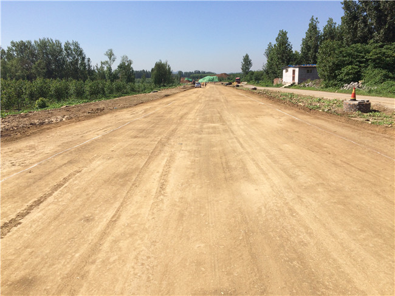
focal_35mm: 29
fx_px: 331
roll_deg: +1.3
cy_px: 148
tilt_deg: -11.7
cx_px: 198
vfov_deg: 48.2
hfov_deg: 61.7
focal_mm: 4.15
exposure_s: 1/2933
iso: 32
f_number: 2.2
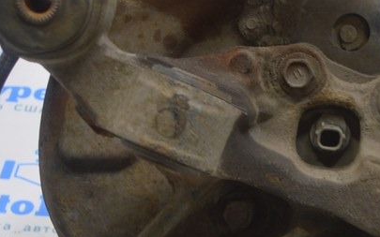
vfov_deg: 11.2
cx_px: 210
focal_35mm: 116
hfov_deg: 18.0
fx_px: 1201
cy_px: 213
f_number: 5.6
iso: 400
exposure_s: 1/20
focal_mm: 30
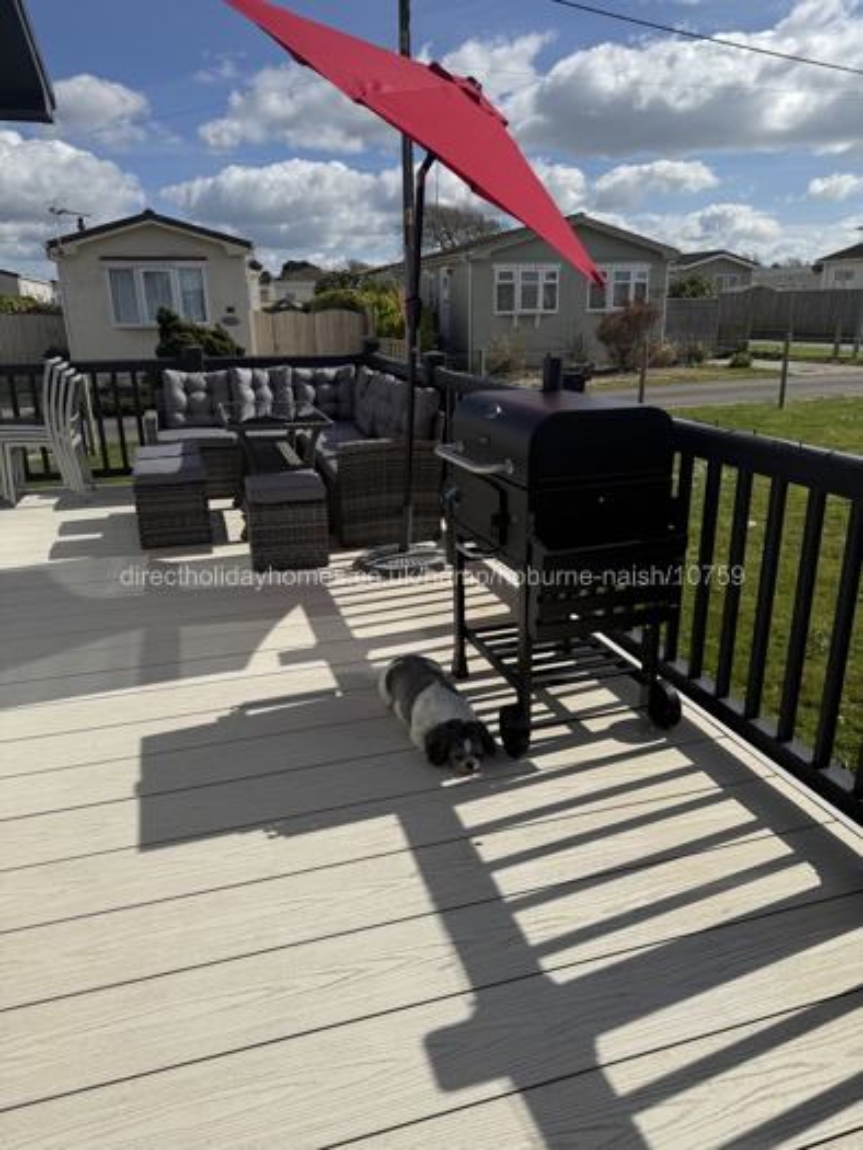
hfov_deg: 56.8
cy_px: 575
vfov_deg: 71.6
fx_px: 797
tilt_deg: -17.6
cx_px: 432
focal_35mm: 24
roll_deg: +0.7
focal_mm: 6.76
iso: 80
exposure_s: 1/10309
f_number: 1.78
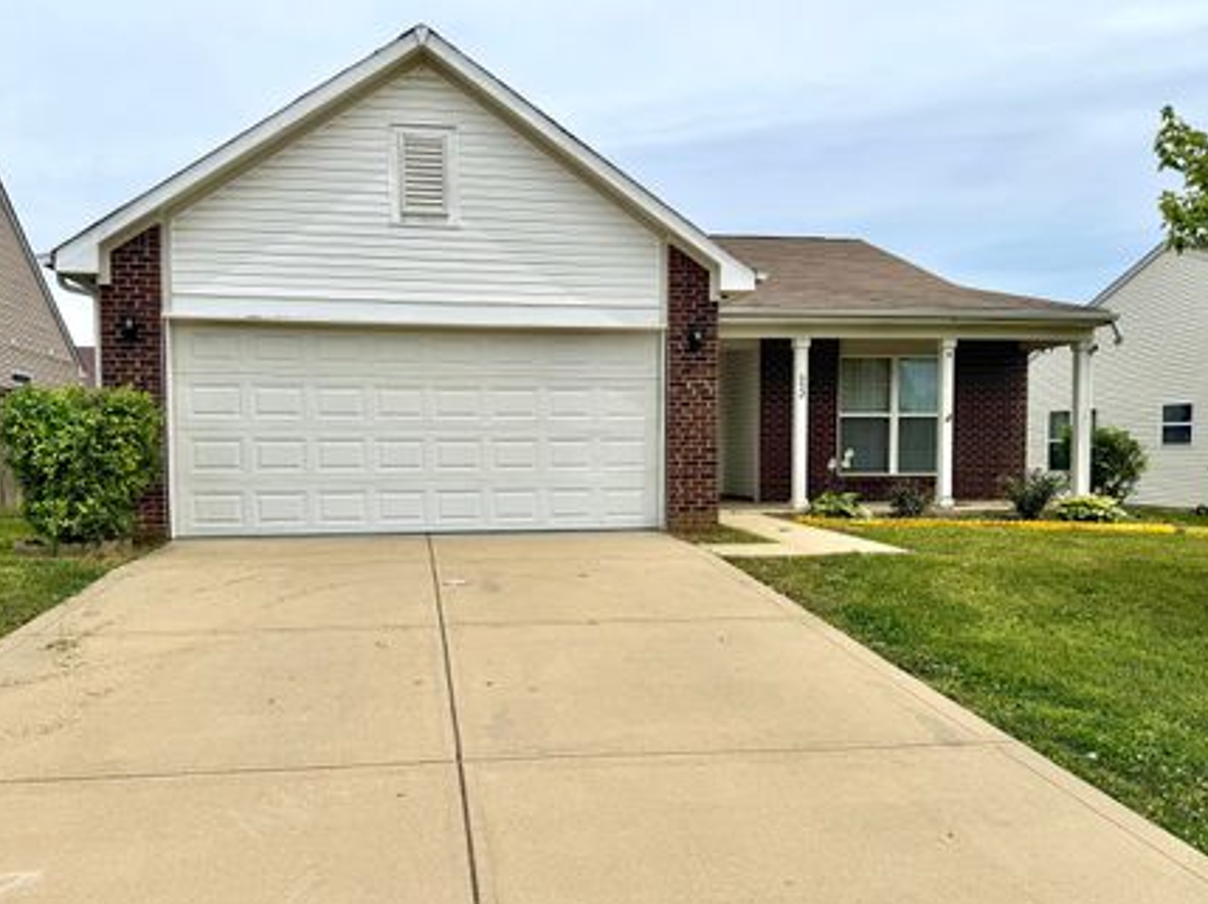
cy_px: 503
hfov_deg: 63.5
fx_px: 976
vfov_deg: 49.6
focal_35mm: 28
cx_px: 583
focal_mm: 6.76
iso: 80
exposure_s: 1/10309
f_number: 1.78
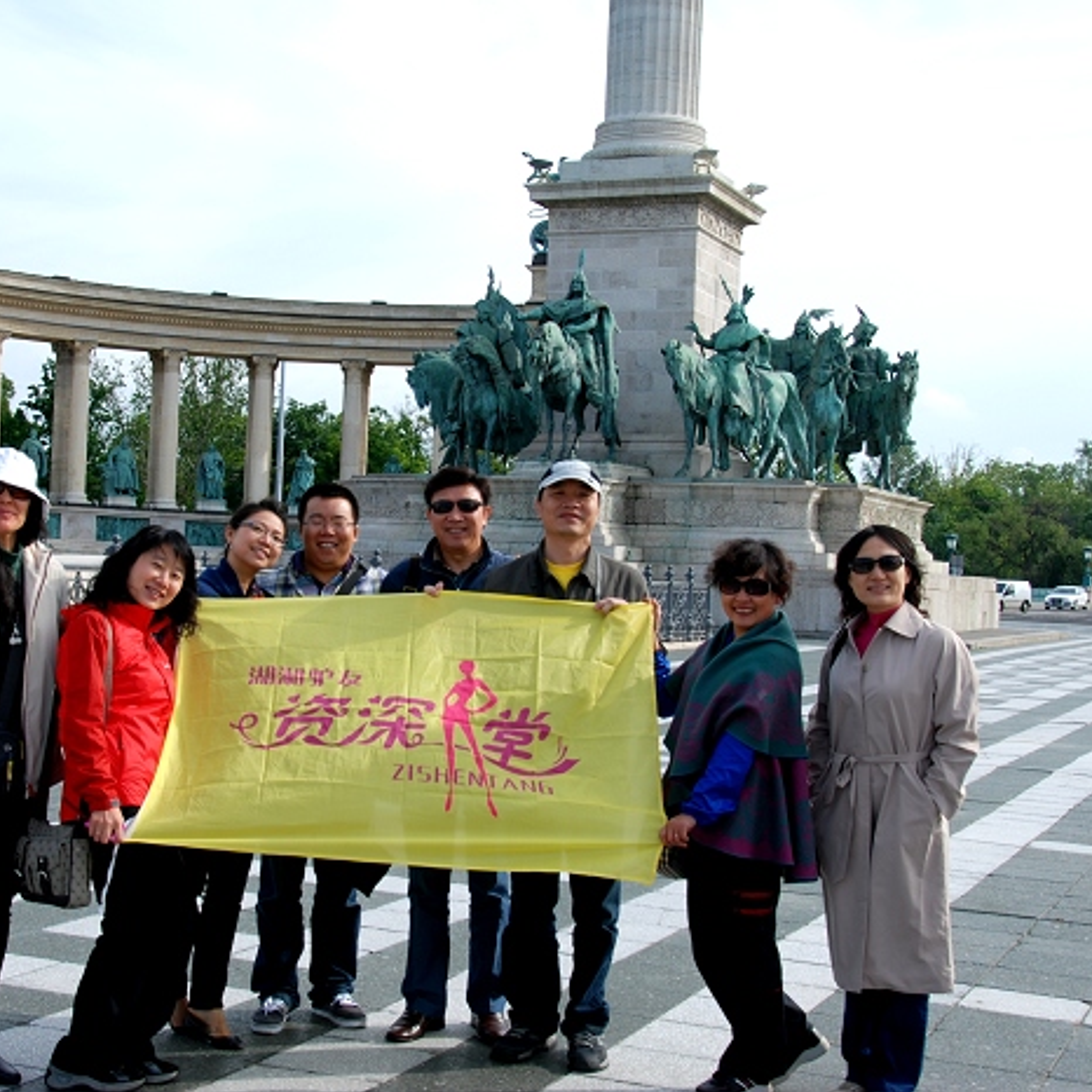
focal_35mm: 56
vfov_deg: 30.7
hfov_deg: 30.7
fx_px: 1986
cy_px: 545
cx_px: 436
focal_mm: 29
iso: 100
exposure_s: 1/100
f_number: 11
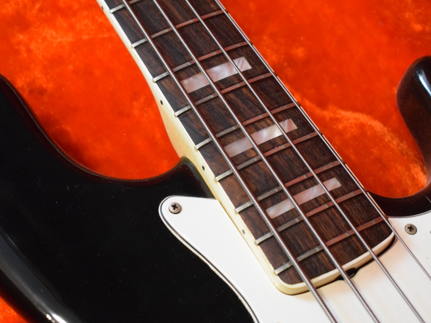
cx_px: 200
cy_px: 163
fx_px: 893
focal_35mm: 72
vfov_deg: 20.5
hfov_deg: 27.1
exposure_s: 1/60
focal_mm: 35
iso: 4000
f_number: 4.5
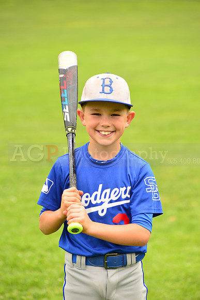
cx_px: 100
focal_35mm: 160
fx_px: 1332
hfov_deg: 8.6
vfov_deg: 12.8
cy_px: 150
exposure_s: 1/250
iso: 125
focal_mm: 160
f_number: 5
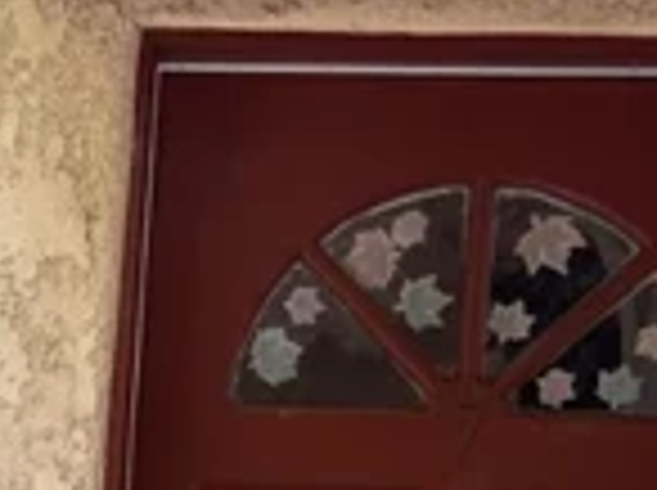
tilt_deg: -6.0
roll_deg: -2.4
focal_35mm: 133
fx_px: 2520
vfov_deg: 10.6
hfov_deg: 13.7
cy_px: 814
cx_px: -416
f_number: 1.5
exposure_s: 1/121
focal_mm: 5.7
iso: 80
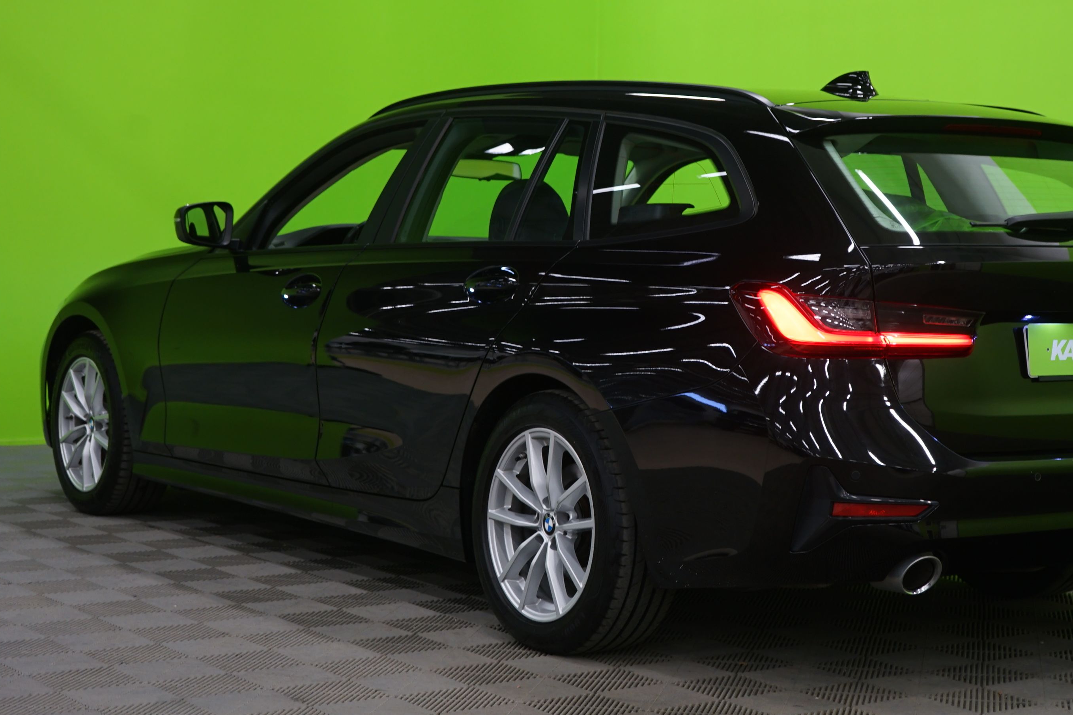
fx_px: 2027
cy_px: 277
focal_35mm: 68
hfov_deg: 29.5
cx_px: 664
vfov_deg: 20.0
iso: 400
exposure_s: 1/8
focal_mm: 47
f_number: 5
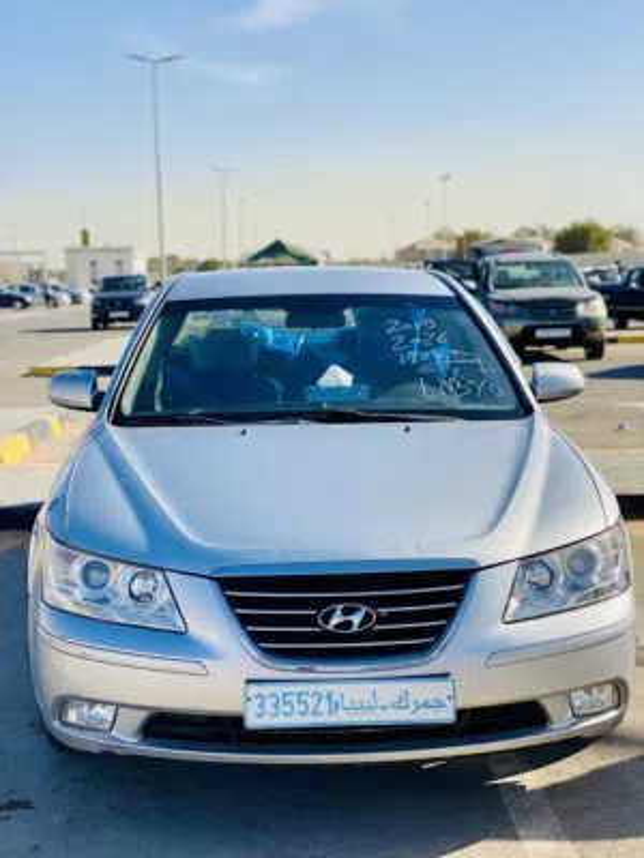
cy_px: 429
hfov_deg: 28.0
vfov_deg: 36.8
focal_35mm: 52
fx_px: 1290
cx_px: 322
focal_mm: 6
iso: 20
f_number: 2
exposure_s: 1/1776
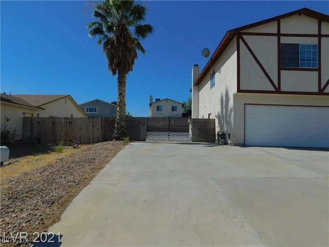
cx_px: 164
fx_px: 219
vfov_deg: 58.9
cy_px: 124
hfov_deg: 73.9
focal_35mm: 23
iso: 125
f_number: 6
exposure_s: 1/1000
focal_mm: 4
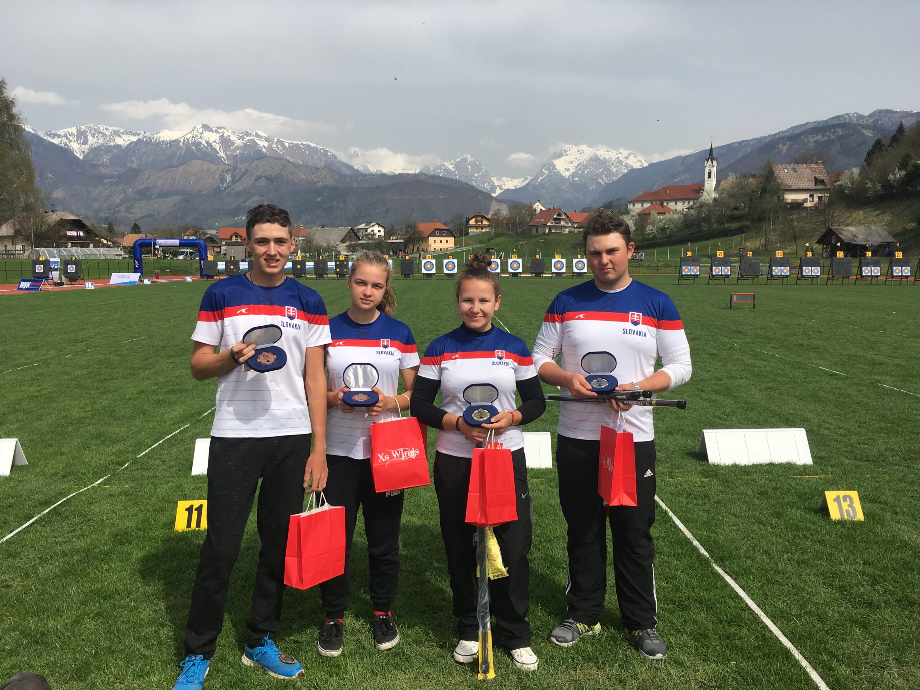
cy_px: 345
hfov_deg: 61.7
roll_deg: -0.3
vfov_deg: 48.2
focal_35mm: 29
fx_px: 771
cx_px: 460
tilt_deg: -7.9
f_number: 2.2
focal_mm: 4.15
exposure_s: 1/1972
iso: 25
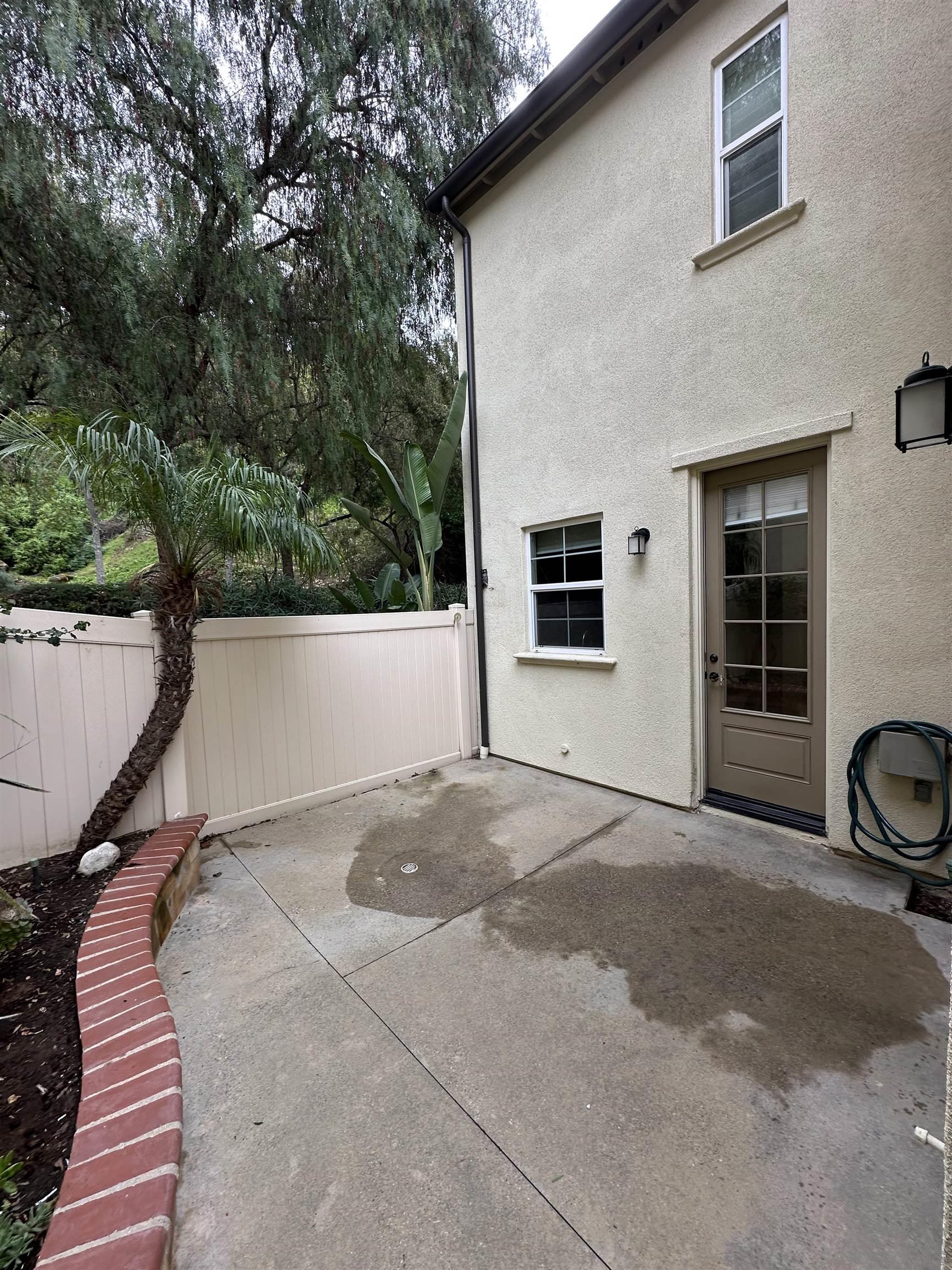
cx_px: 476
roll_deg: +1.8
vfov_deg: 102.1
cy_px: 635
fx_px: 513
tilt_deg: -3.5
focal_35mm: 14
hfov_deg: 85.7
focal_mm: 2.22
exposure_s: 1/240
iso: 40
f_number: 2.2
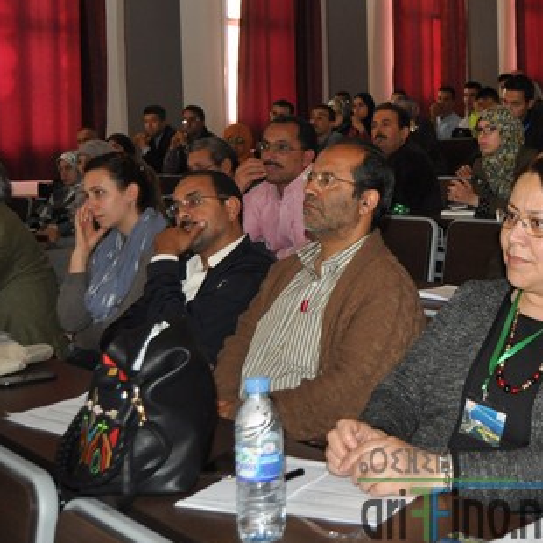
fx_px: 885
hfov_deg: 32.7
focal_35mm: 50
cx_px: 469
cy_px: 213
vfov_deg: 34.0
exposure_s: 1/60
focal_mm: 19
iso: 800
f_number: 3.5
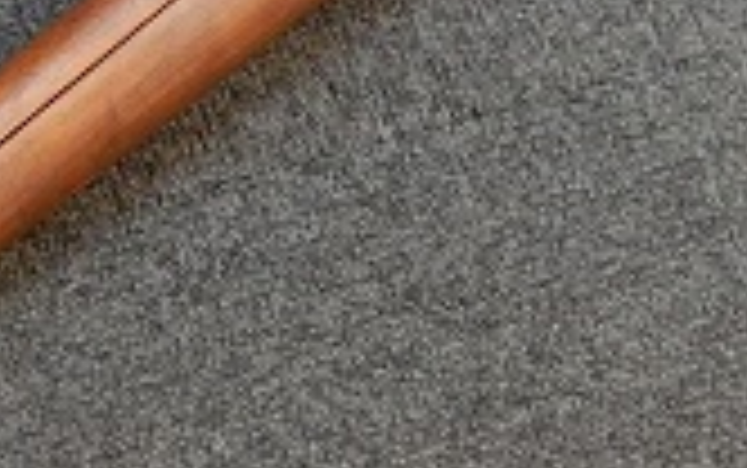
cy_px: 279
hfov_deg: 19.6
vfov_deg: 12.8
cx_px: -40
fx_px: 2078
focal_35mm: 102
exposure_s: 1/8
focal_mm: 4.5
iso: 450
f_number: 3.7
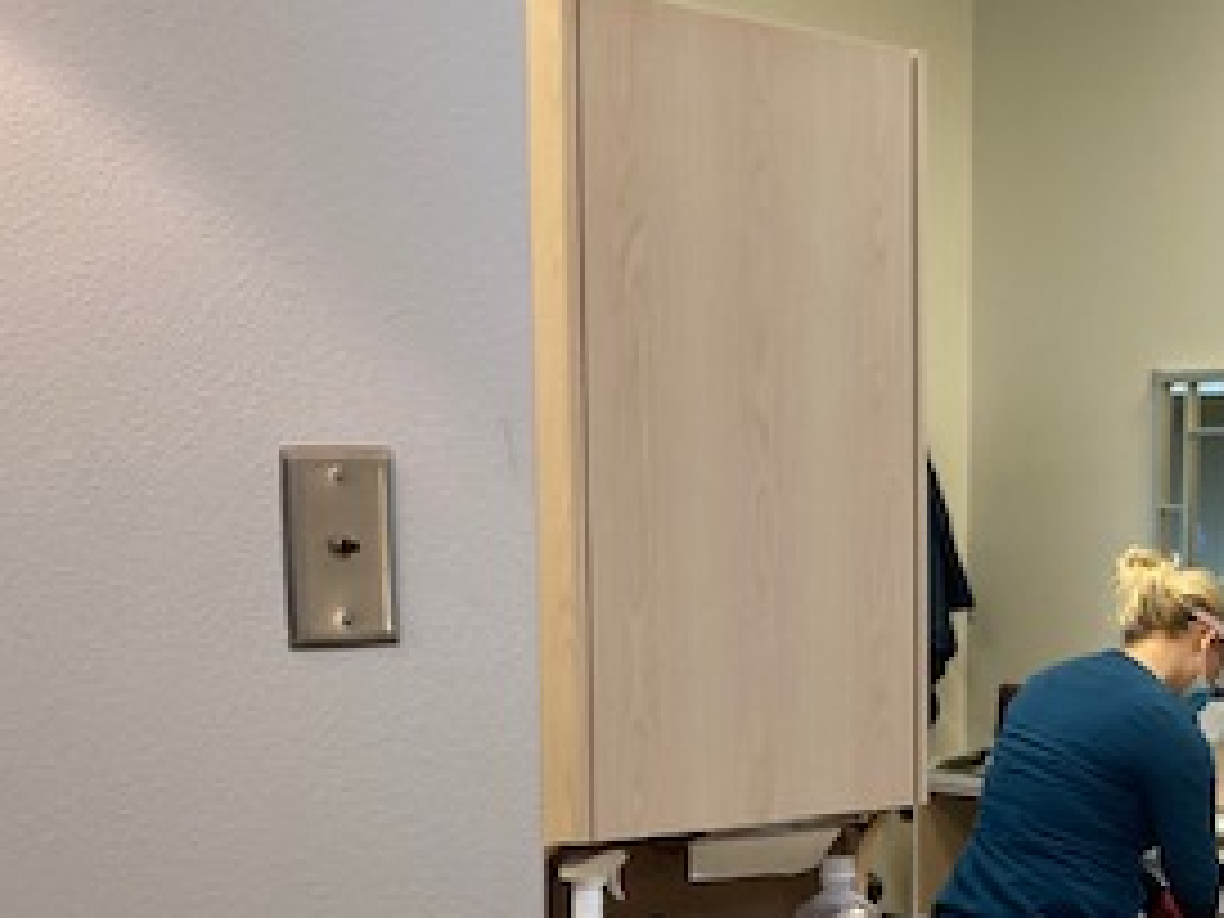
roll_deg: -2.4
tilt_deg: -5.4
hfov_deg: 28.4
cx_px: 1062
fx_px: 2334
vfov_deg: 21.8
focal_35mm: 66
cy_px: 819
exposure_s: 1/60
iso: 125
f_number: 1.8
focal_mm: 3.99
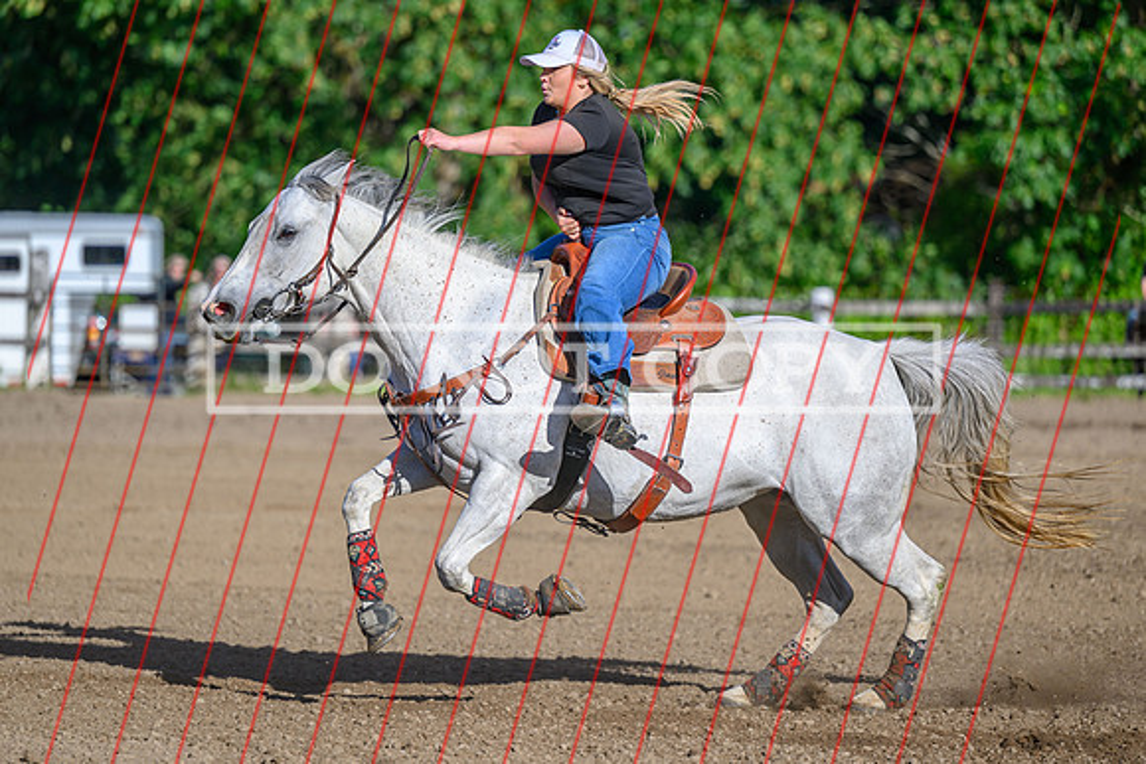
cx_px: 584
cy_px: 346
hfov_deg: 11.6
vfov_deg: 7.8
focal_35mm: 177
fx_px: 5624
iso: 160
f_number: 2.8
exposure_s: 1/2500
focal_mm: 150
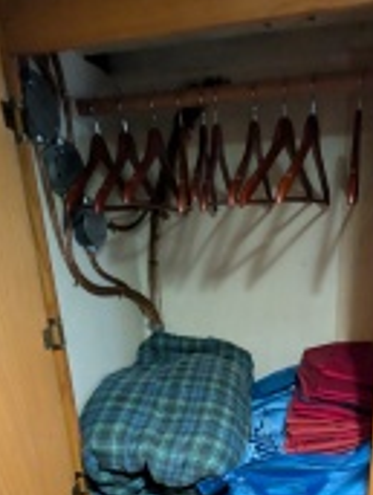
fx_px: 401
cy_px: 408
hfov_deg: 49.4
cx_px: 236
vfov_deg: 57.7
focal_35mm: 28
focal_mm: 2.02
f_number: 1.7
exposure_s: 1/24
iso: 336
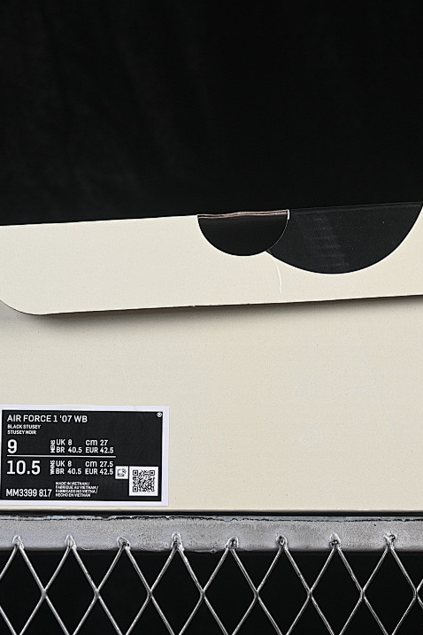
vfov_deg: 18.1
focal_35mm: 113
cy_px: 317
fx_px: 1991
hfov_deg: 12.1
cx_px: 232
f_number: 8
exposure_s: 1/80
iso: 160
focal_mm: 50
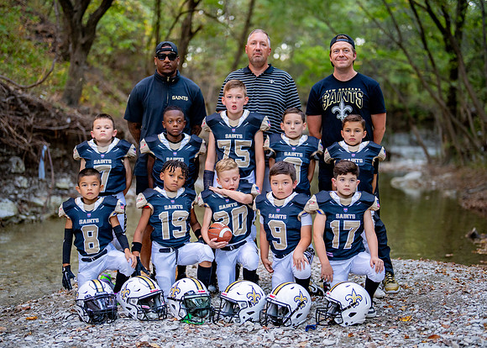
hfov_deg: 34.7
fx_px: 780
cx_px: 251
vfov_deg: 25.1
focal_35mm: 56
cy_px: 179
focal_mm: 50
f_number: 1.2
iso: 800
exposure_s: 1/500
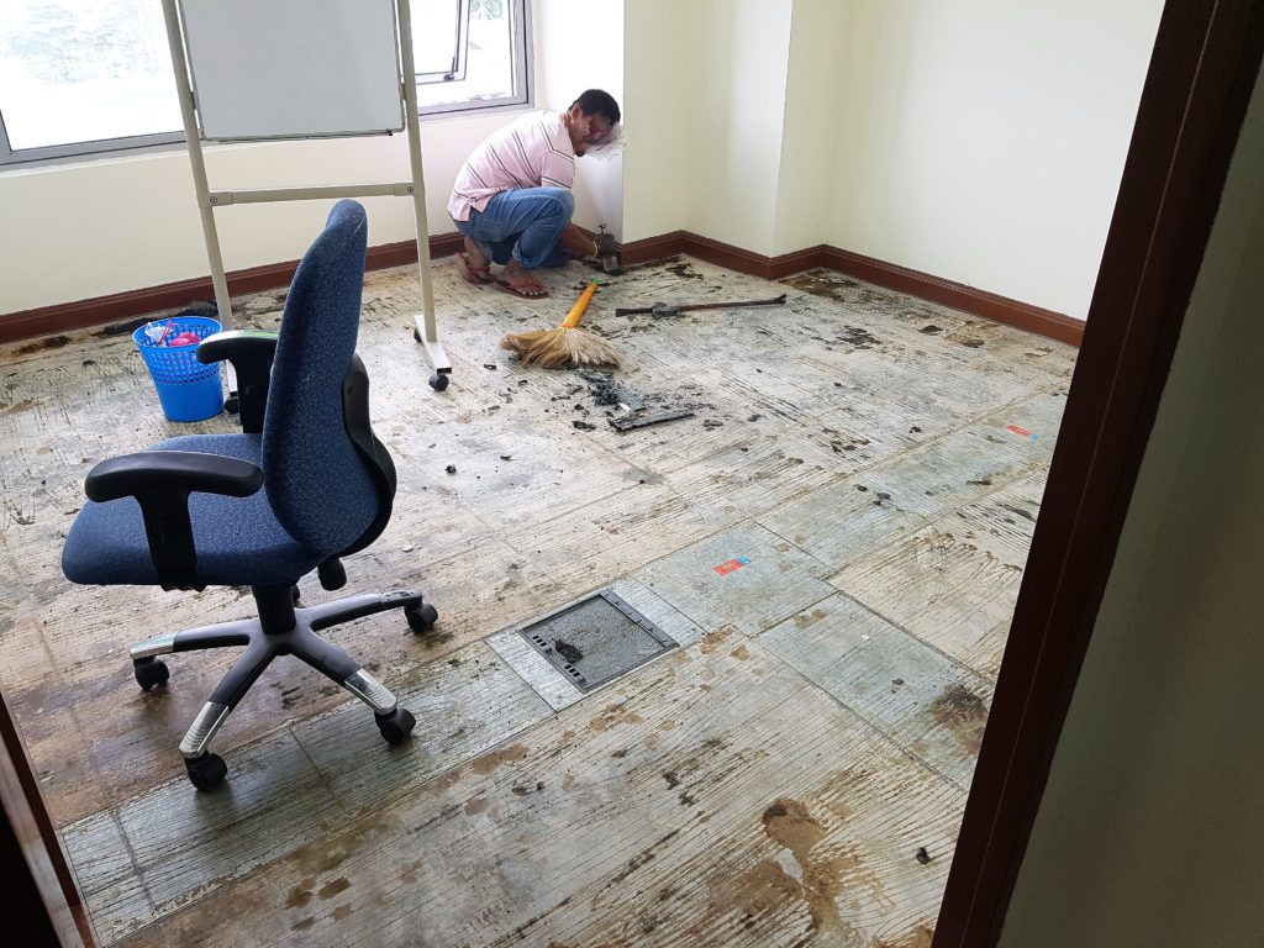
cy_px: 474
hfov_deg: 67.3
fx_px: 949
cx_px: 632
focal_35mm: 26
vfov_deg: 53.1
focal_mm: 4.2
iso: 50
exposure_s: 1/137
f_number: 1.7
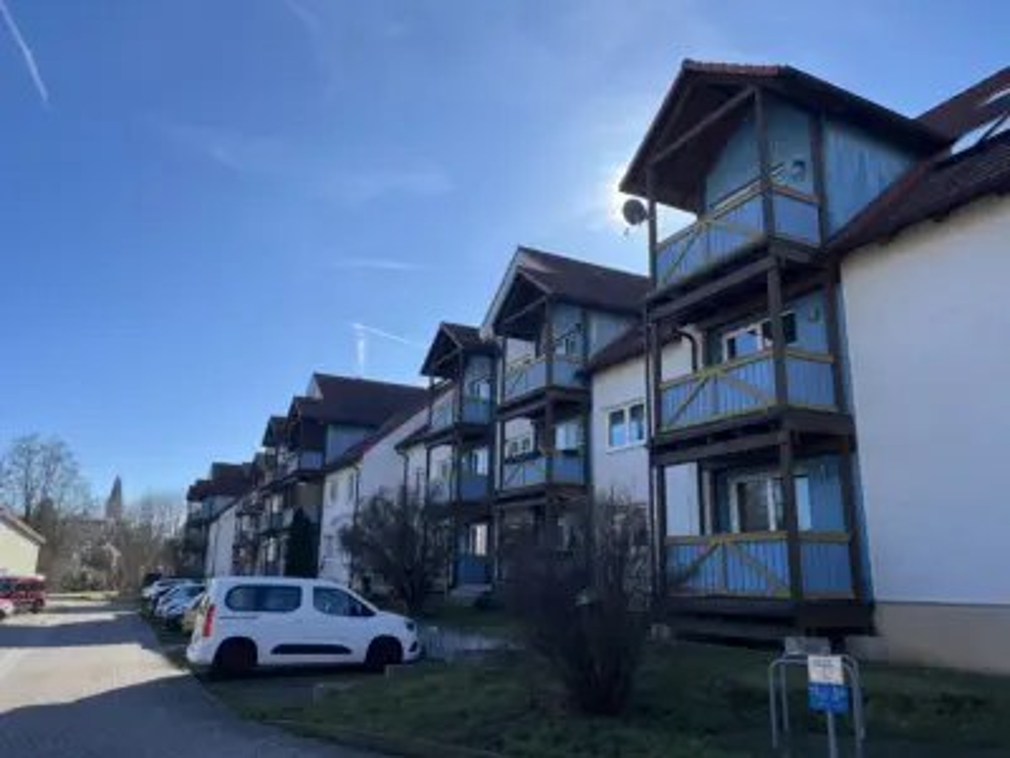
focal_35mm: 26
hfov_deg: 67.3
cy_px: 379
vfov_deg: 53.1
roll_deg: -0.9
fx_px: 759
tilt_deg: +14.2
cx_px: 505
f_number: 1.6
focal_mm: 5.1
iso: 50
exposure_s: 1/3413
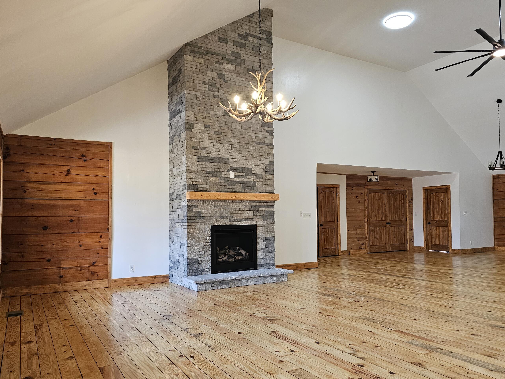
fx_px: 394
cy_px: 209
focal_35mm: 27
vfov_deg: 51.3
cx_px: 270
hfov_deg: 65.2
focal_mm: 6.3
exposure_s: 1/120
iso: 320
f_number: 1.7
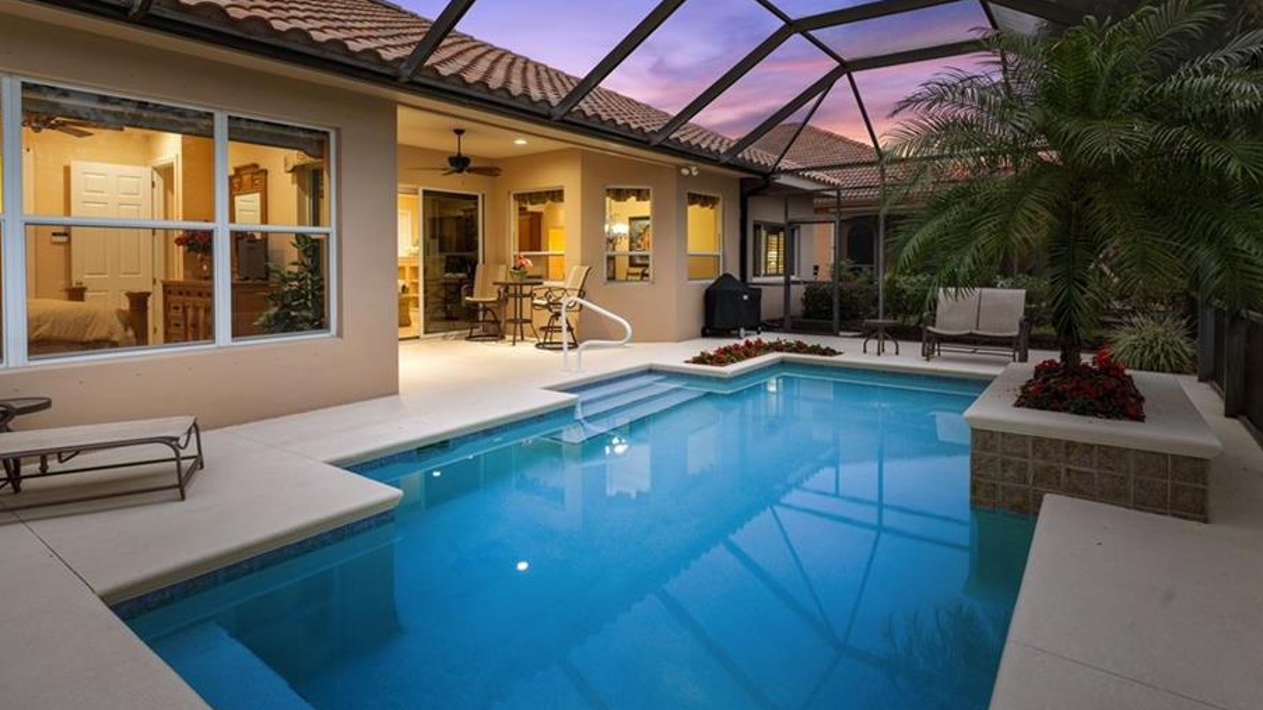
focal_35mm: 19
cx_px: 645
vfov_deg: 57.7
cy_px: 273
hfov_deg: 89.6
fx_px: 636
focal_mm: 16
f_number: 9
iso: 200
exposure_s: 1/2
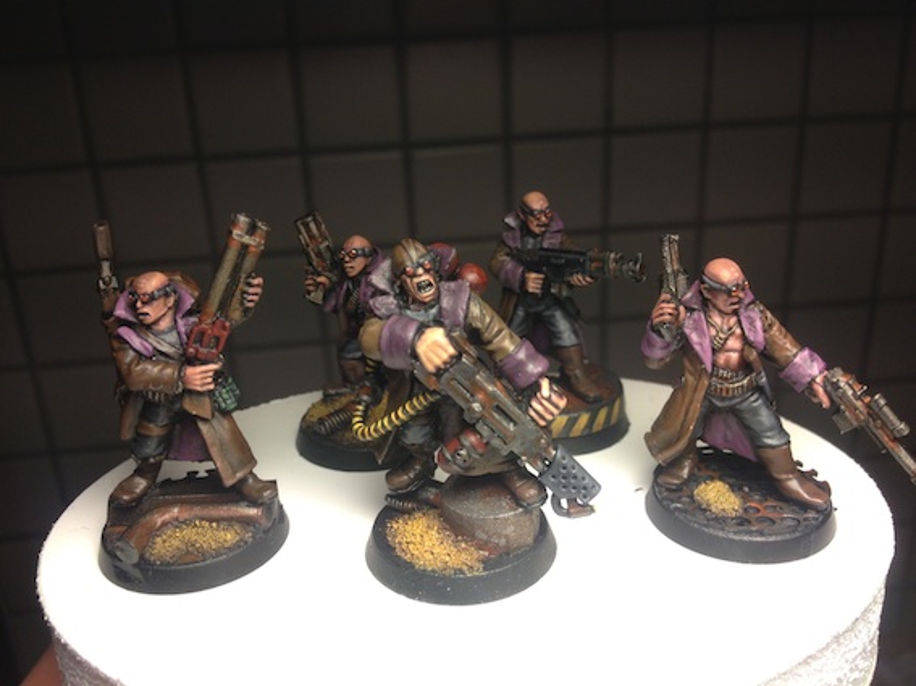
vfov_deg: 40.7
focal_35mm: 35
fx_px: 926
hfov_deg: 52.6
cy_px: 343
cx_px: 458
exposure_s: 1/40
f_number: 2.4
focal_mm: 4.28
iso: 64
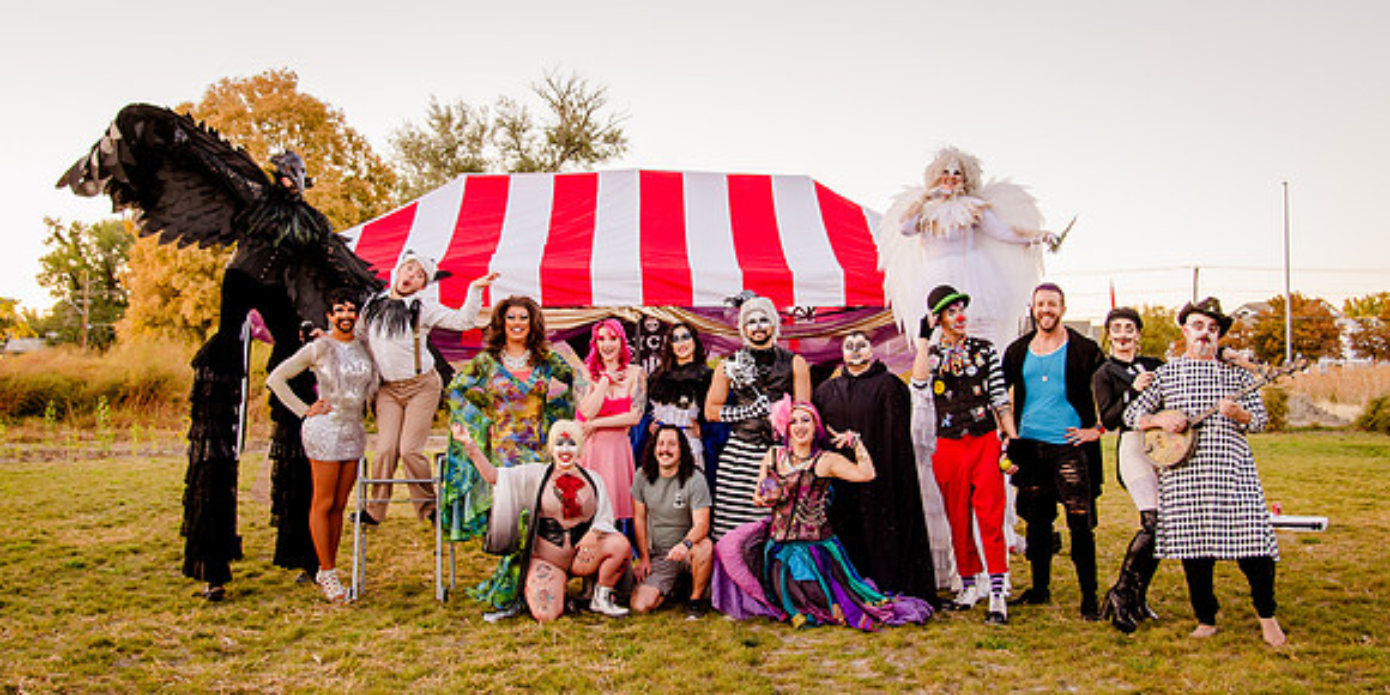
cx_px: 673
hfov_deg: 55.2
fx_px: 1328
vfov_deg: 29.3
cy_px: 314
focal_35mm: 37
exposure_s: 1/160
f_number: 4
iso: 400
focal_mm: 27
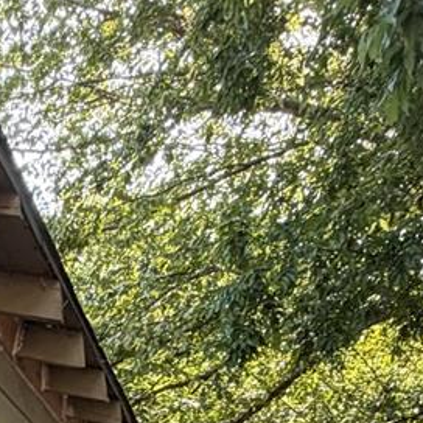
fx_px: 968
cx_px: -142
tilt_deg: +0.1
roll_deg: -0.5
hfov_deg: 21.9
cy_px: 709
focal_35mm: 70
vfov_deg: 19.8
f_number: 2.2
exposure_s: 1/121
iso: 100
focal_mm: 2.22
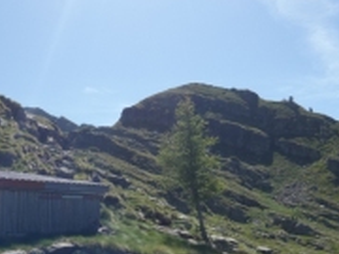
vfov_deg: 34.2
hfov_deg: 39.6
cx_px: 2
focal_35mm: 42
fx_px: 411
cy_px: 154
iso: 80
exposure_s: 1/1000
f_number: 3.2
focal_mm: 3.7
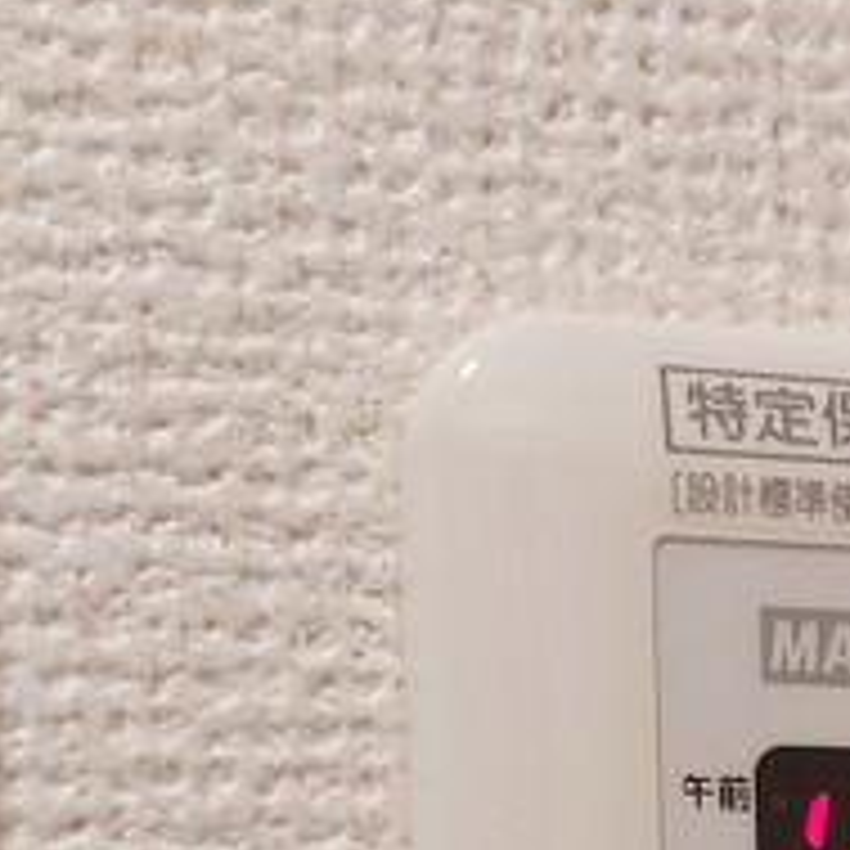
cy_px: 1268
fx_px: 3000
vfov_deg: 15.0
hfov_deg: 14.9
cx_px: 1282
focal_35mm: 108
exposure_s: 1/60
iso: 250
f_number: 1.8
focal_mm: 5.23
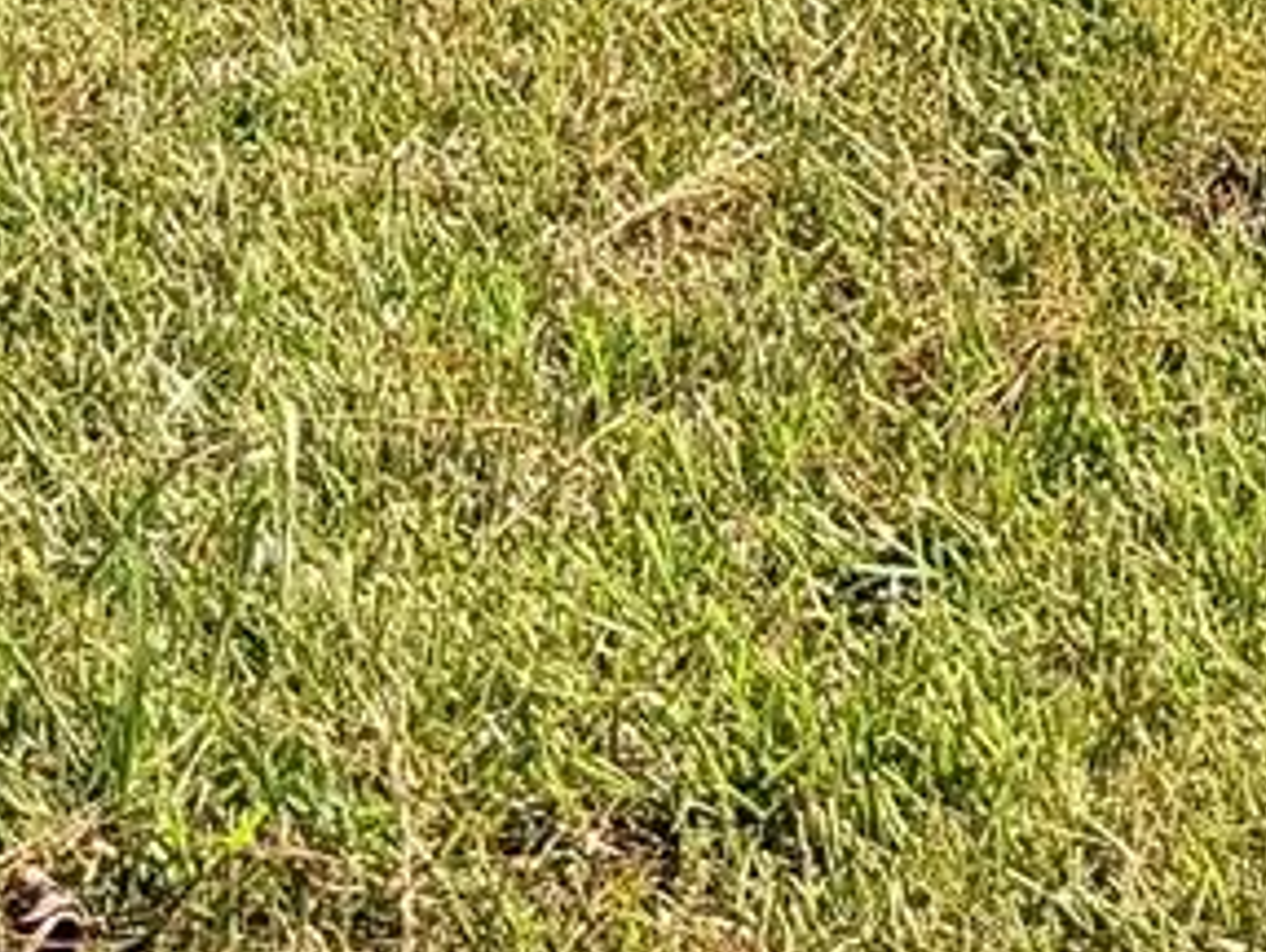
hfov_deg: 11.3
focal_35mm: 171
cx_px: 1579
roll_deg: +1.7
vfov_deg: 7.4
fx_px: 6262
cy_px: -2116
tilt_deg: -2.9
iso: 80
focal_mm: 6.76
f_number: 1.78
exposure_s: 1/3279
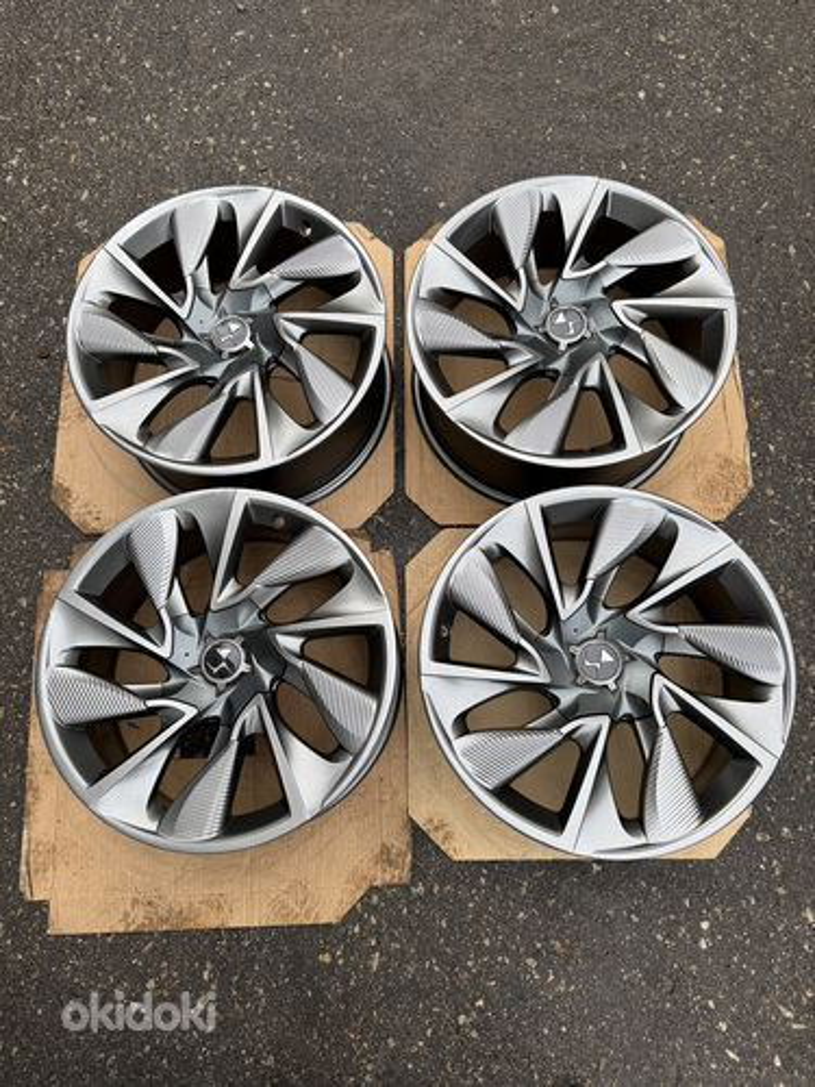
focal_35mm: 24
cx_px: 408
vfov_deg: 71.6
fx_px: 753
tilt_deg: -76.3
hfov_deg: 56.8
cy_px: 544
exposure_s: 1/121
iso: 100
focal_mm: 6.76
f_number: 1.78
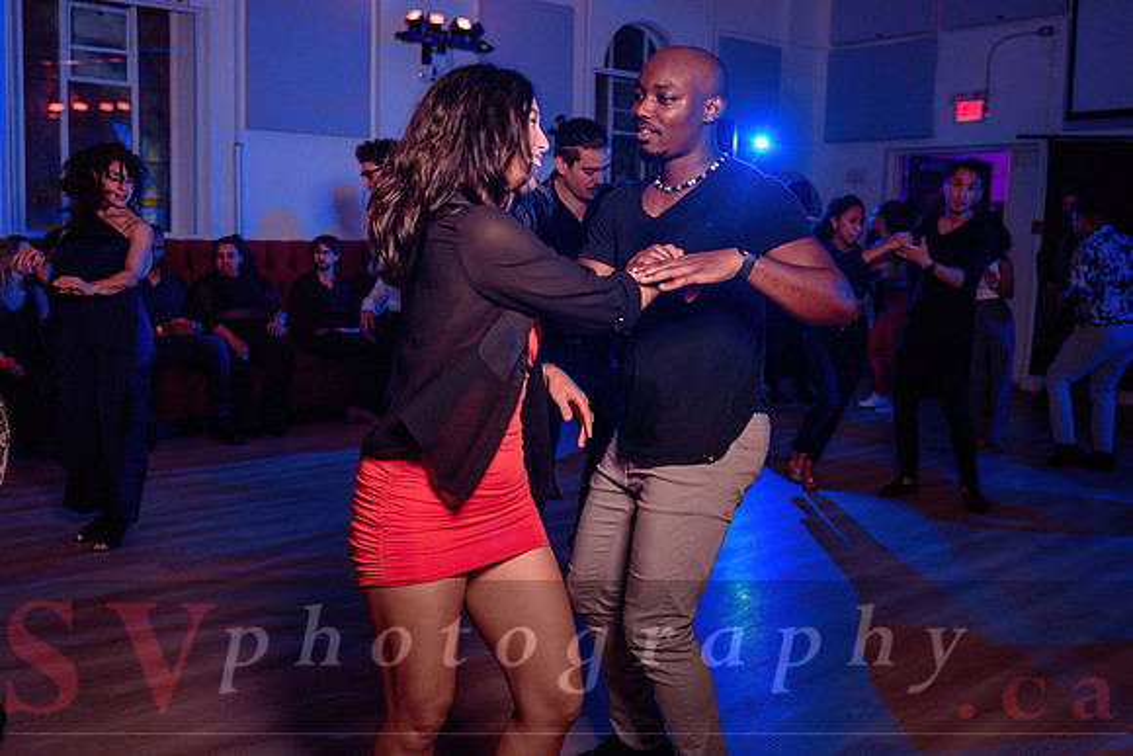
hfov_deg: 53.4
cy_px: 334
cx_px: 632
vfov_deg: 37.1
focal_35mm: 36
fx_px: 1124
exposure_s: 1/60
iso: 800
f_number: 3.2
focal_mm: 32
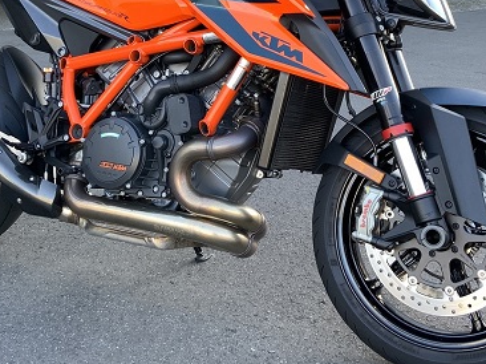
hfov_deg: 34.4
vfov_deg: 25.6
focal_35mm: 56
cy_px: 70
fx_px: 786
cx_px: 238
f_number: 1.8
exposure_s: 1/122
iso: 25
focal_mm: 3
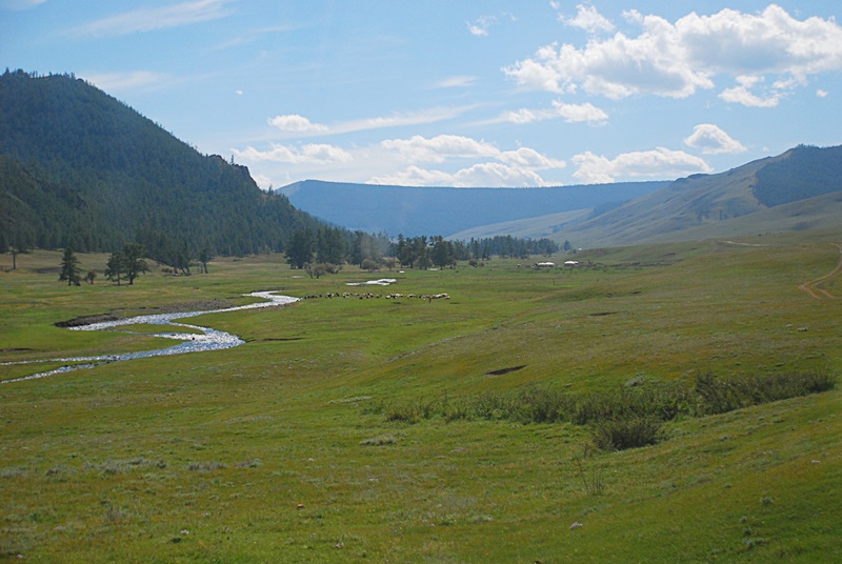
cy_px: 282
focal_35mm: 75
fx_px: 1757
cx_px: 421
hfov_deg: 27.0
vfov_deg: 18.2
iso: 400
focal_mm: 50
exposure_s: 1/3200
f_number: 5.6
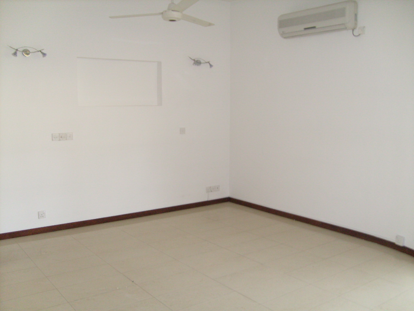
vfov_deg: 40.7
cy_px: 156
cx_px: 207
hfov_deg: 52.6
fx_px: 419
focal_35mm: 35
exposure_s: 1/45
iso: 100
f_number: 2.8
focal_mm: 5.8
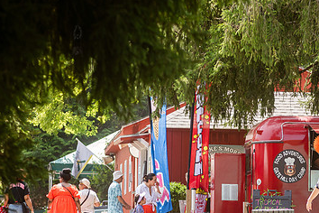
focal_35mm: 264
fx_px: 2339
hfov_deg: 7.8
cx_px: 251
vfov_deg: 5.2
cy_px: 170
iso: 200
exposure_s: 1/500
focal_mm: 155
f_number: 4
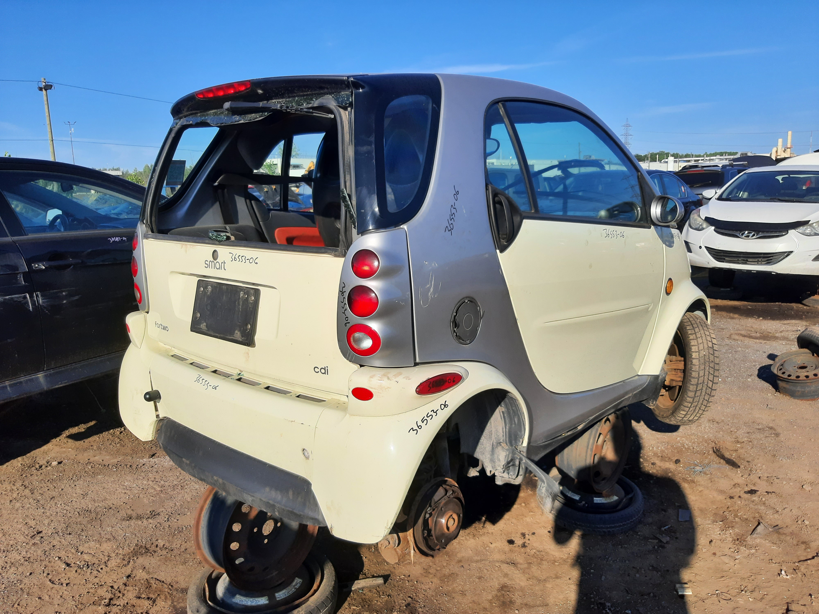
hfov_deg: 67.3
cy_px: 307
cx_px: 410
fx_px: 615
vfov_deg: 53.1
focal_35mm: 26
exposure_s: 1/2604
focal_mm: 3.92
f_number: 1.7
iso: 40
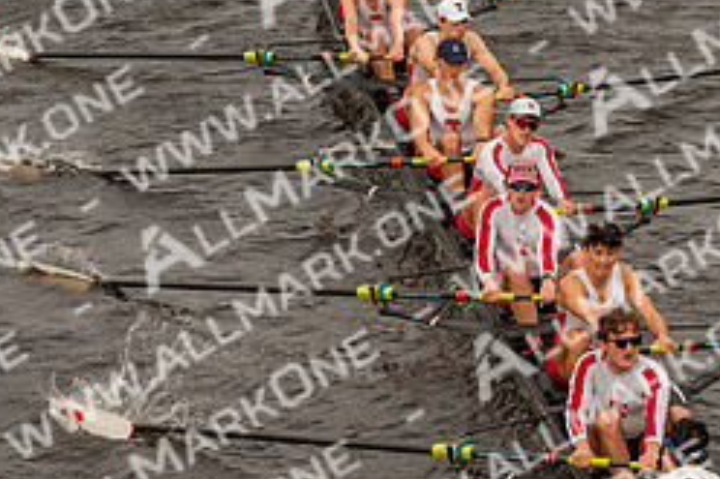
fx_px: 4957
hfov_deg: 8.3
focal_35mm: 248
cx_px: 525
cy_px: 196
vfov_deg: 5.5
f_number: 5
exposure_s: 1/2500
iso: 400
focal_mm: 106
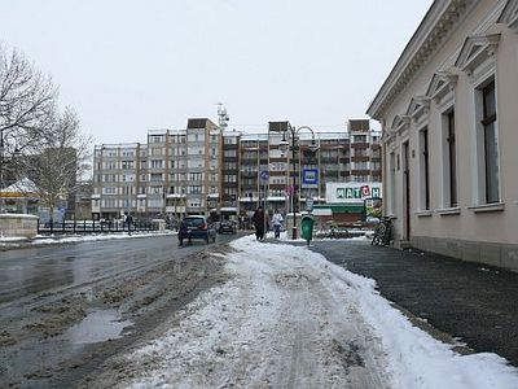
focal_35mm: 35
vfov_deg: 40.7
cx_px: 259
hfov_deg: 52.6
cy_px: 194
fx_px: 524
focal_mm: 7.4
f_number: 5.6
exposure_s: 1/320
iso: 100
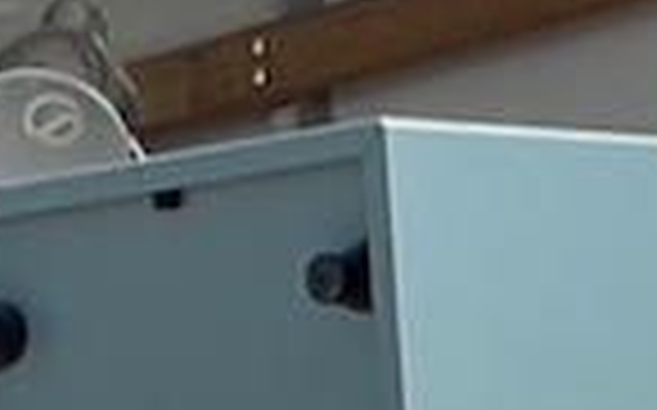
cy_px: 2050
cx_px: 432
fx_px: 6924
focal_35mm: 387
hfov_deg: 5.4
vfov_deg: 3.2
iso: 25
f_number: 2
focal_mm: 6
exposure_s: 1/1199
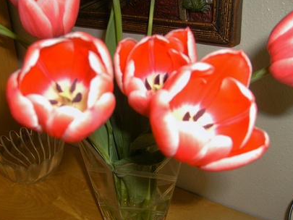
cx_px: 150
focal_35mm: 38
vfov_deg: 37.7
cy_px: 105
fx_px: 322
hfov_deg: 49.0
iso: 100
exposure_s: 1/45
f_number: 2.8
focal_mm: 5.8
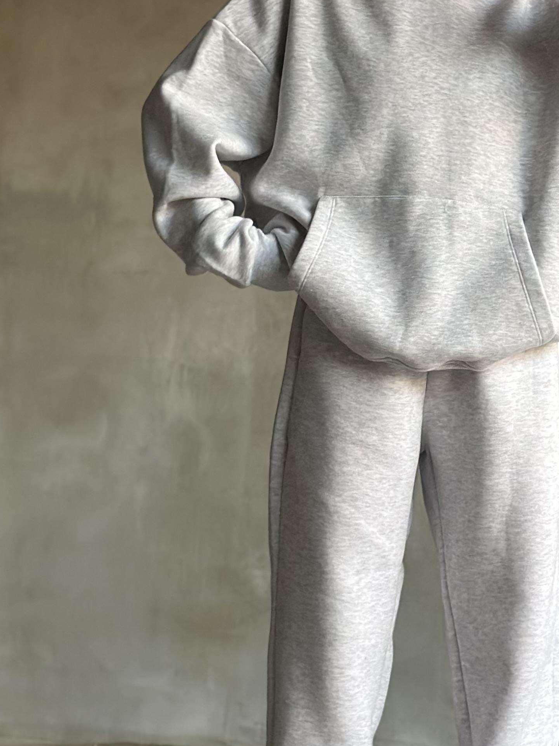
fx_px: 2175
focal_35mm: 101
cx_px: 379
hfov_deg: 14.6
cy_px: 357
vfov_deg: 19.4
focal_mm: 6.86
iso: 250
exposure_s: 1/60
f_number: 1.78
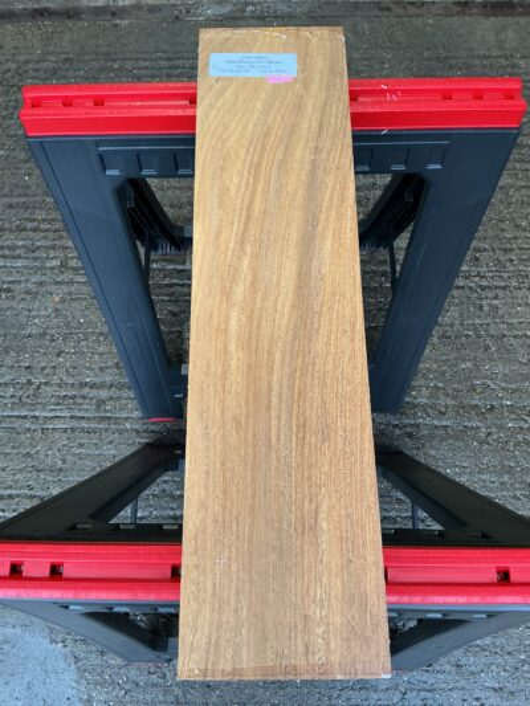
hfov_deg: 48.2
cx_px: 265
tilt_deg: -73.5
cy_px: 353
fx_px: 592
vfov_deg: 61.6
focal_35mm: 29
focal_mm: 3
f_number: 1.8
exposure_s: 1/50
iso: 80
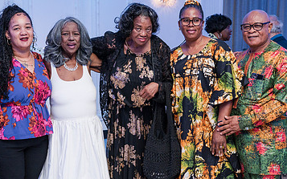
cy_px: 123
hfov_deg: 35.1
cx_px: 133
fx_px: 454
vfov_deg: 22.2
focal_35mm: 58
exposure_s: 1/250
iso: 3200
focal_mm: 35
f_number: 4
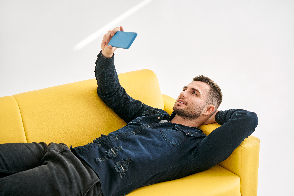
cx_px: 147
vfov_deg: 24.6
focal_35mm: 55
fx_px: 449
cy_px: 98
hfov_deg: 36.2
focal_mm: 55
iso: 160
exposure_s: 1/125
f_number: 3.5
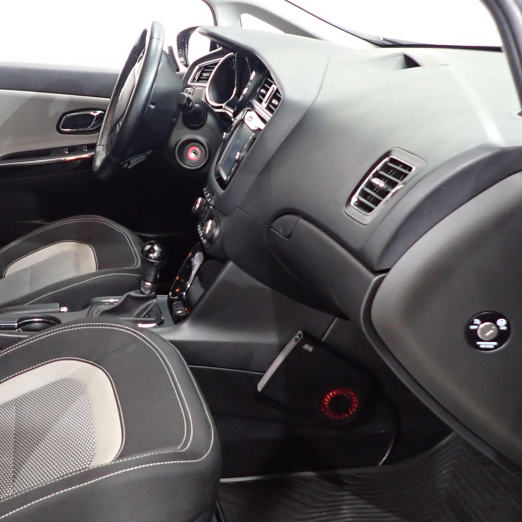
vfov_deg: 36.0
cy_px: 218
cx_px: 133
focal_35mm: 47
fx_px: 802
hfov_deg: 35.3
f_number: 2
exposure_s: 1/30
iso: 400
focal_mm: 4.5
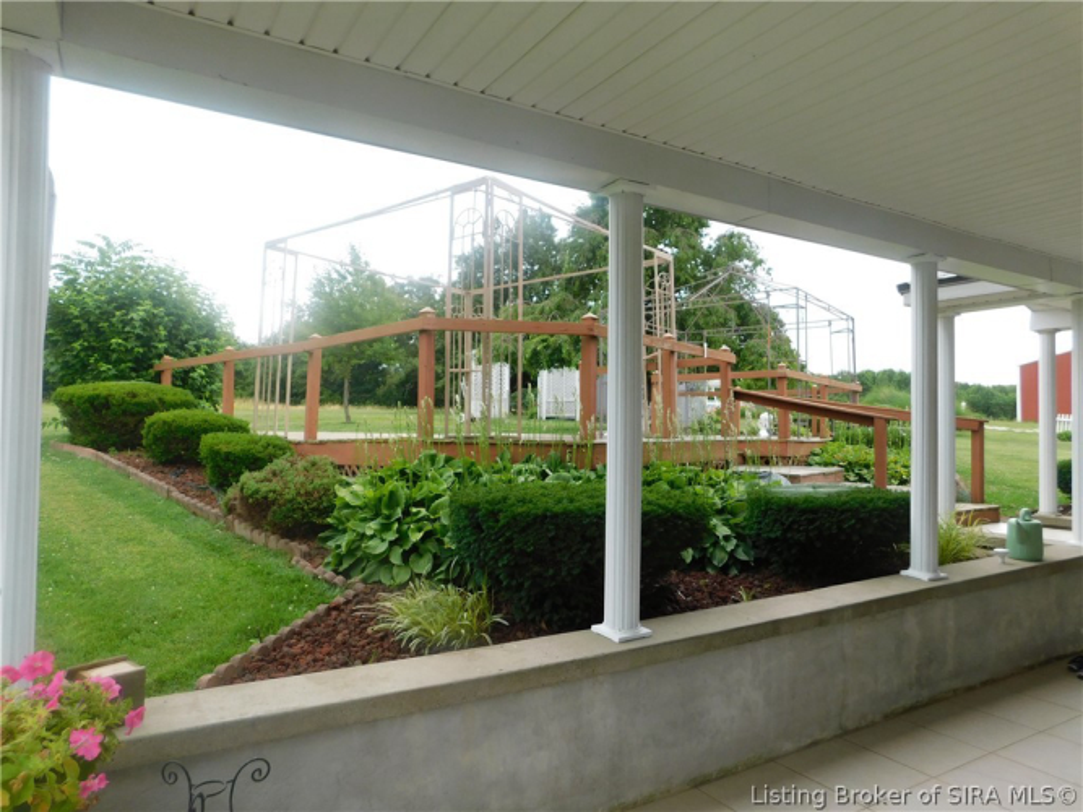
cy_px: 406
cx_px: 542
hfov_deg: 73.9
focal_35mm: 23
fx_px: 719
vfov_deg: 58.9
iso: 125
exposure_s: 1/200
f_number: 3
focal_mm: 4
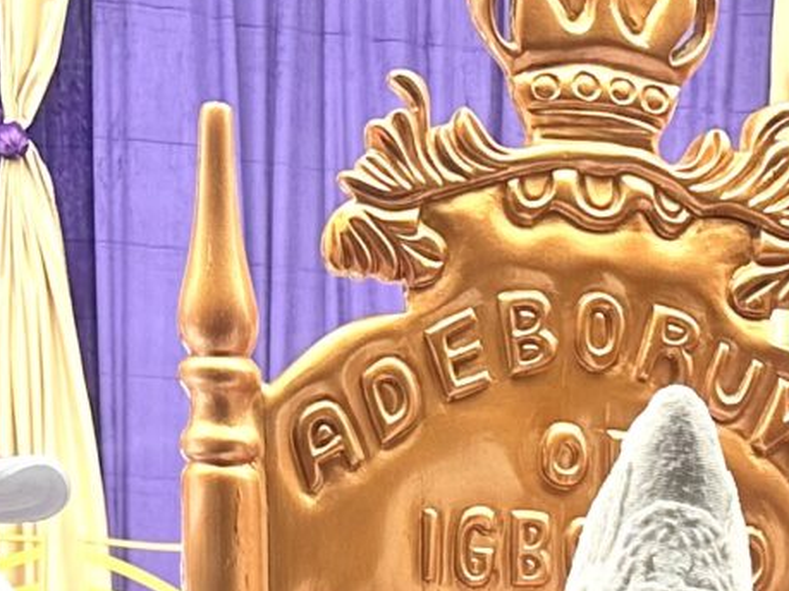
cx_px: 724
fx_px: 3053
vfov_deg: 10.2
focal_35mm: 134
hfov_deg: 14.6
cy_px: 1213
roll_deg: +0.0
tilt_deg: -13.1
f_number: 1.78
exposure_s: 1/516
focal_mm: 6.86
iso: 80
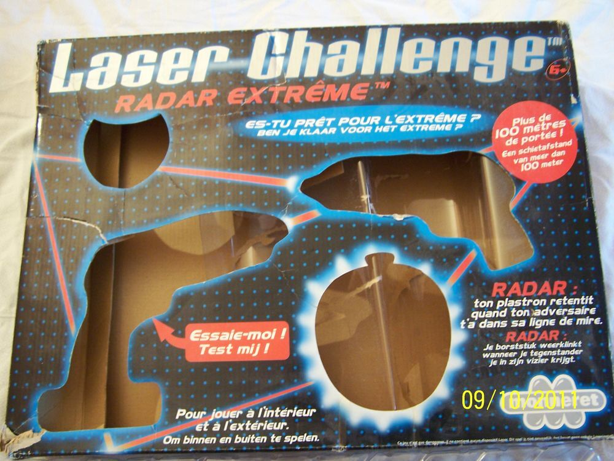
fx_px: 674
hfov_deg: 49.0
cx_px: 307
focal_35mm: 38
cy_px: 230
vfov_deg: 37.7
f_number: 2.8
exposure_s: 1/8
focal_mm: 6.3
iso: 140
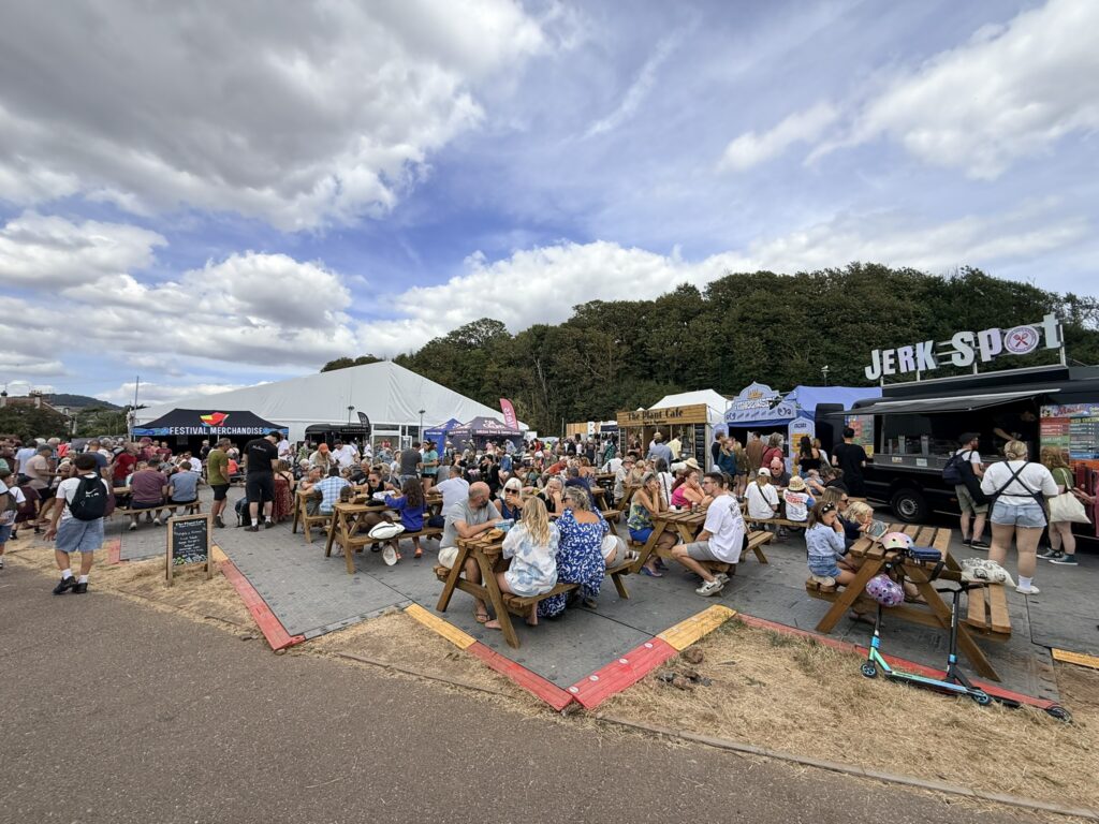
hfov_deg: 102.1
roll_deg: +0.1
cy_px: 412
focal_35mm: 14
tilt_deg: +4.0
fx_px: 444
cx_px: 550
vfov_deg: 85.7
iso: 50
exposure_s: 1/2092
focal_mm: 2.22
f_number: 2.2
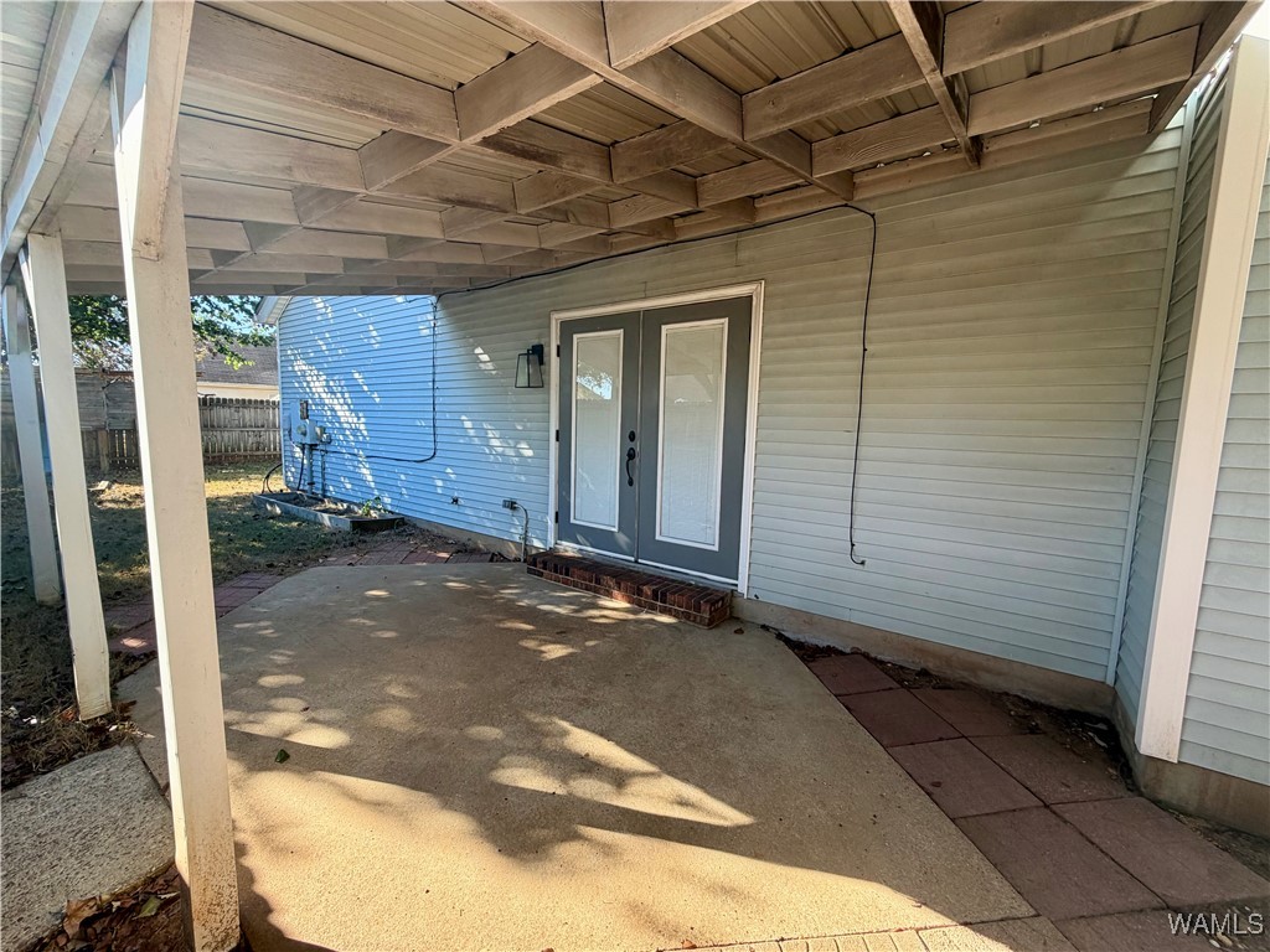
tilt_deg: -6.1
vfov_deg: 85.7
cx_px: 635
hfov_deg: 102.1
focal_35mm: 14
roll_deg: -0.7
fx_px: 514
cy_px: 476
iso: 50
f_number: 2.2
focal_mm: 2.22
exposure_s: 1/150
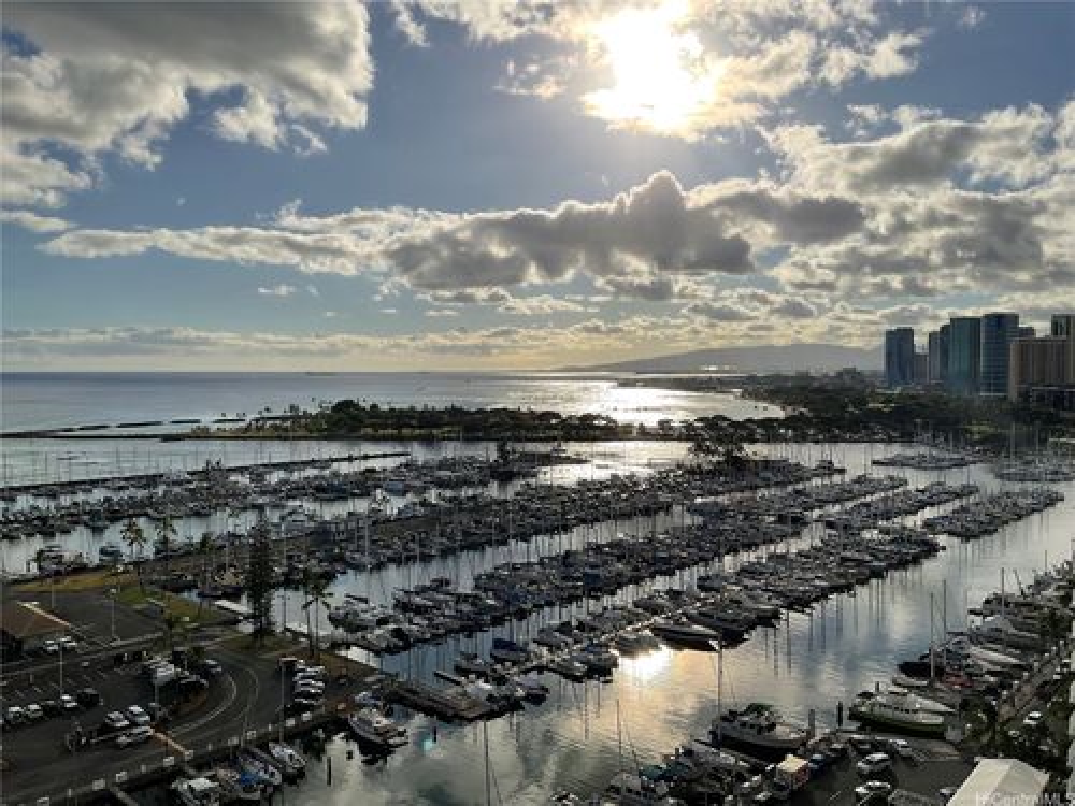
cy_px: 403
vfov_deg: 48.2
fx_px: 901
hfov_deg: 61.7
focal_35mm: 29
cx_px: 538
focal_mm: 3
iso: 20
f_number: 1.8
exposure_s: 1/10204
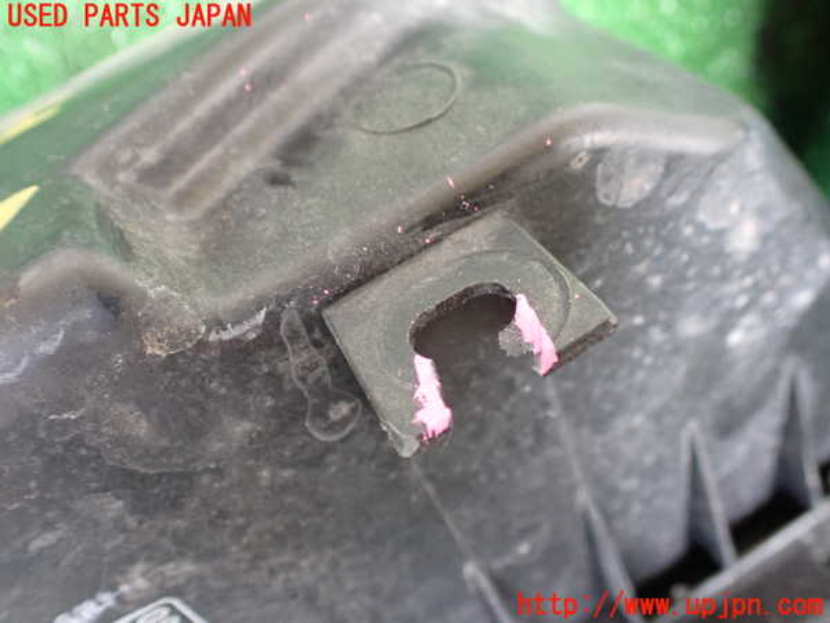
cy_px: 312
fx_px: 719
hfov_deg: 60.0
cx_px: 415
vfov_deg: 46.8
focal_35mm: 30
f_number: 2.3
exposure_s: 1/40
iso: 800
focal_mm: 5.4
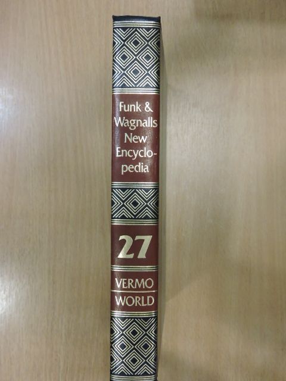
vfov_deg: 55.4
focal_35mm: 33
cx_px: 143
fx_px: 364
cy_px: 190
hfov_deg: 42.9
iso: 1000
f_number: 3.6
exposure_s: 1/60
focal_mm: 5.9
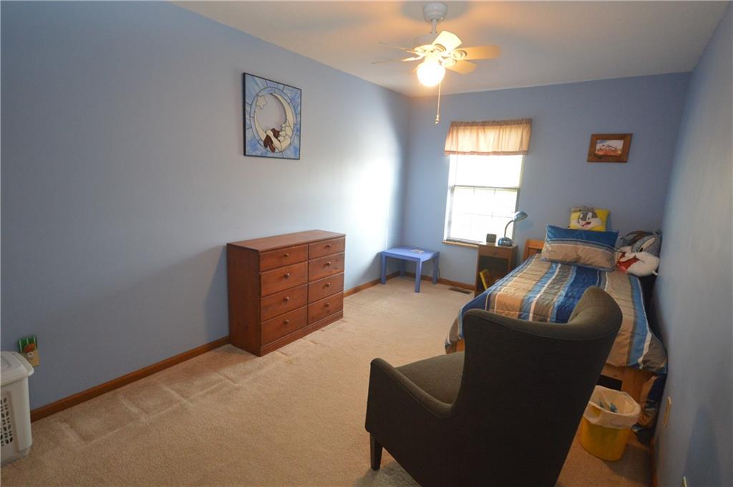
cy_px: 244
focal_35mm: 18
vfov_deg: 67.2
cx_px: 366
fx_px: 366
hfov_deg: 90.1
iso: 1400
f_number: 4.5
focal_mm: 12
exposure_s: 1/60
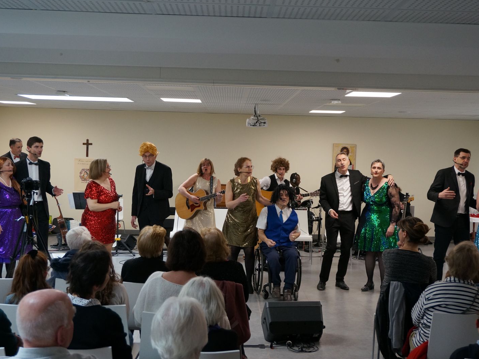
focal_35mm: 45
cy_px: 177
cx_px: 250
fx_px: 616
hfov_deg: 42.5
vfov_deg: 32.5
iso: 800
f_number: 4.5
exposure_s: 1/80
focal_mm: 27
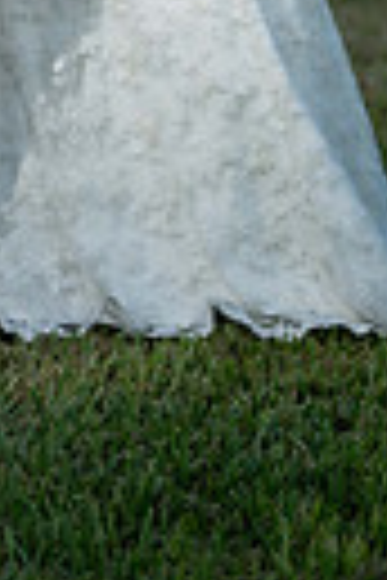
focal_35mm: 188
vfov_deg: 10.4
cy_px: -391
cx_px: 18
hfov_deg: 7.3
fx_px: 3031
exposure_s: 1/2500
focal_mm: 54
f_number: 2.5
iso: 250
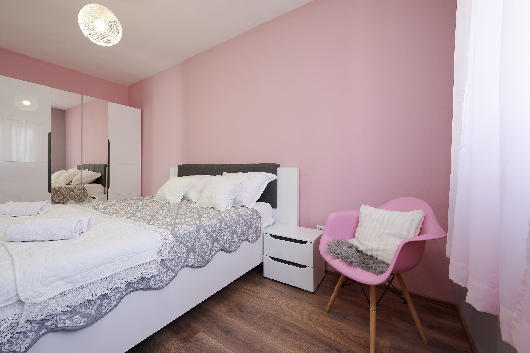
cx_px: 265
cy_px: 176
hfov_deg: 104.3
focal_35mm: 14
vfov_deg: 81.1
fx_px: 206
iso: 400
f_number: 8
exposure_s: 1/10
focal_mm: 14
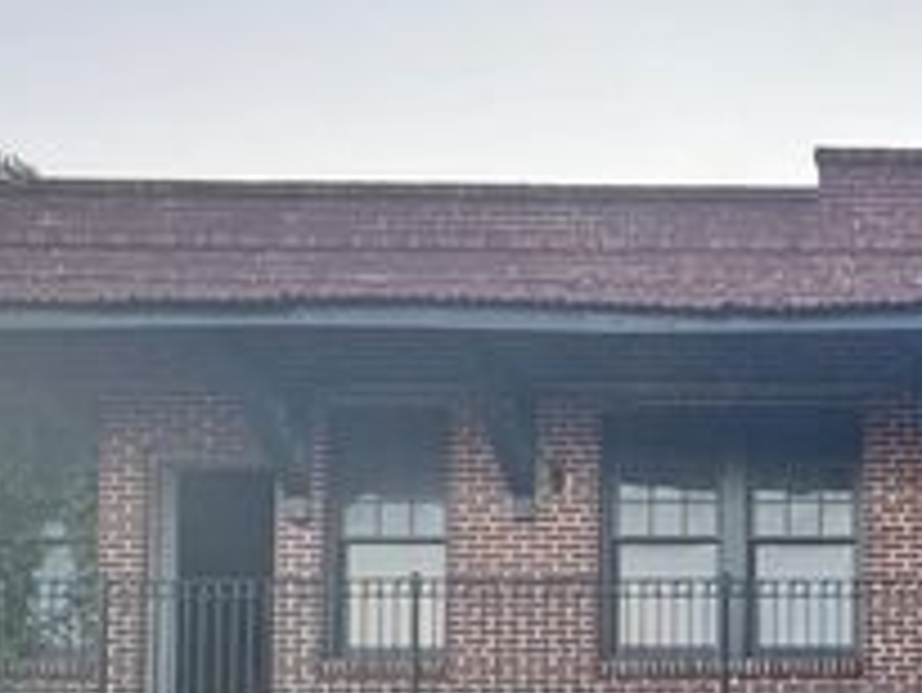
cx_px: 1250
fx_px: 1866
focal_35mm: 70
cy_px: 932
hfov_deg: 23.8
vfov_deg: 19.2
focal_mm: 2.22
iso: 50
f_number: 2.2
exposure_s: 1/99
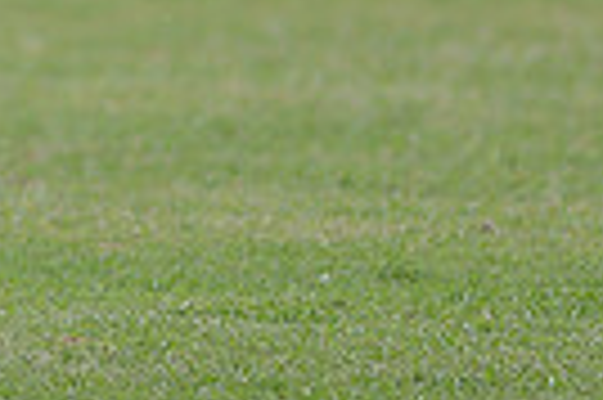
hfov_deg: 1.6
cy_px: -434
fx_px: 21782
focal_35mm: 1302
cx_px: -576
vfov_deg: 1.1
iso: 200
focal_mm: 300
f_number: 2.8
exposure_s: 1/1000
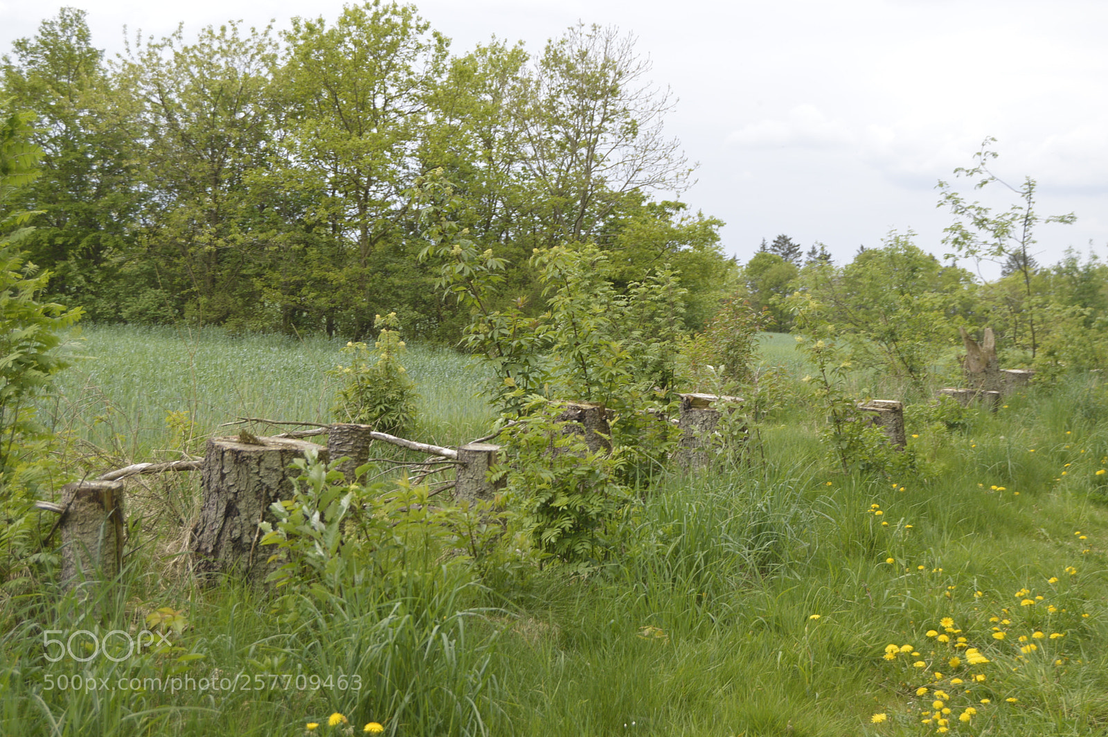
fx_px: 1753
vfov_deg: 23.7
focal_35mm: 57
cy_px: 368
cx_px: 554
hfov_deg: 35.1
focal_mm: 38
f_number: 6.3
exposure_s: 1/160
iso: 100
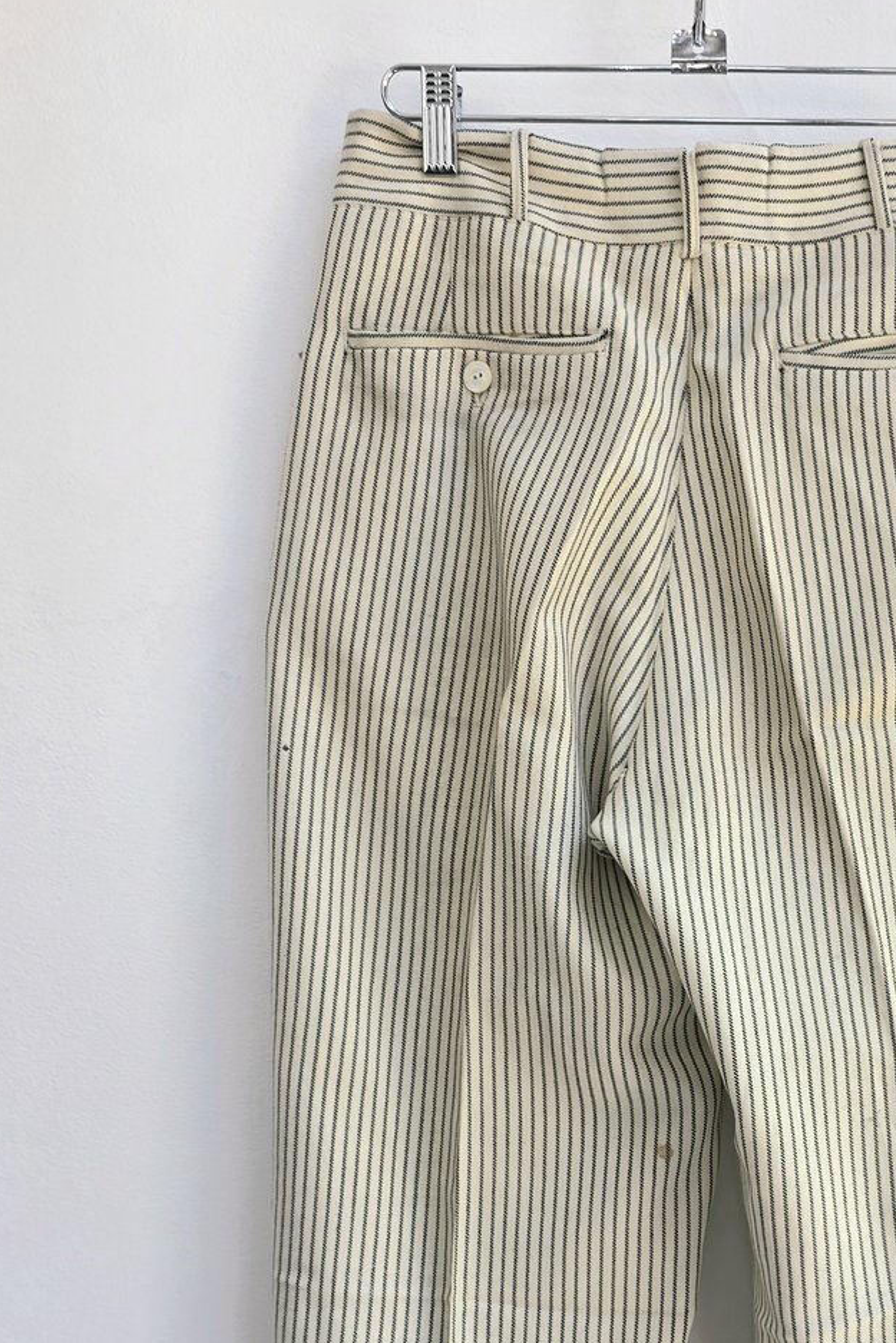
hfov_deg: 27.1
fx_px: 1829
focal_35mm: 49
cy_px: 1108
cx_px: 702
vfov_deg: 38.5
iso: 20
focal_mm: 6.3
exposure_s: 1/120
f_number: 1.7
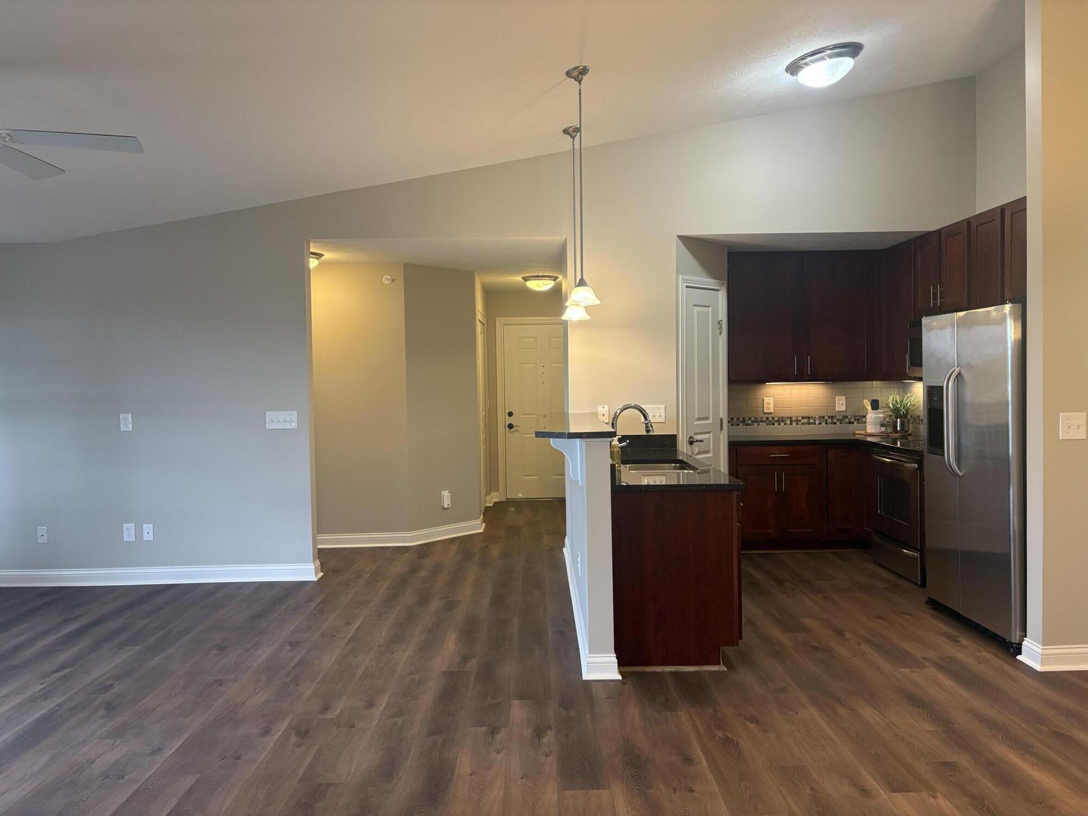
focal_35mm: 26
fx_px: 817
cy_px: 408
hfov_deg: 67.3
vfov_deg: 53.1
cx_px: 544
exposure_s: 1/120
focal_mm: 5.96
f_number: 1.6
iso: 200
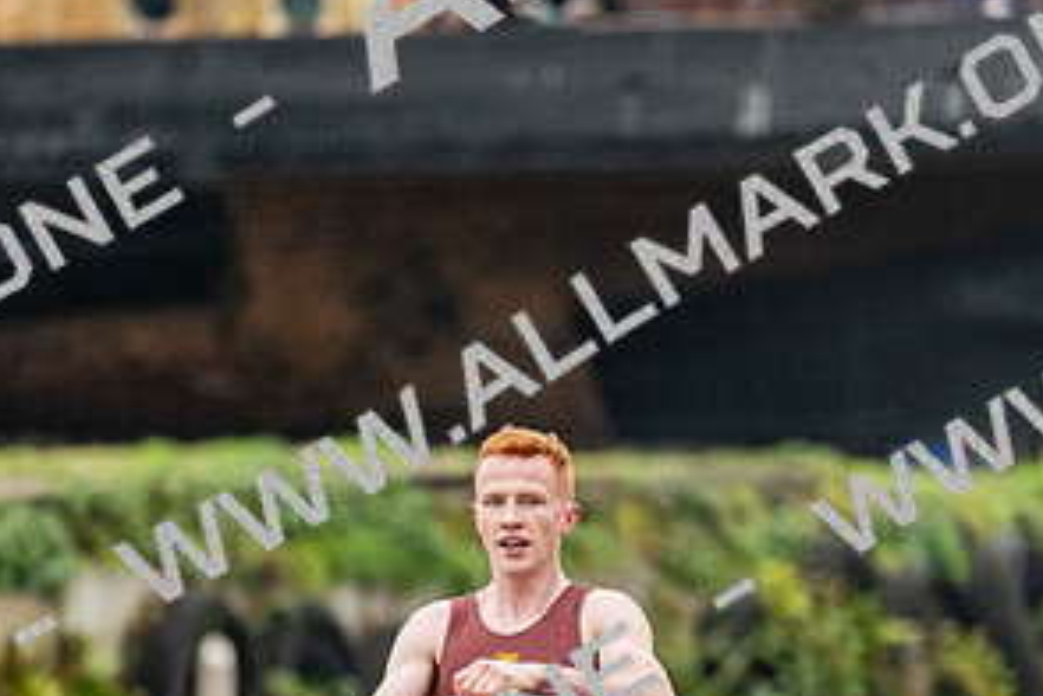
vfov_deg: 1.7
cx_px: 553
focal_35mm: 788
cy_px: 613
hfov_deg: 2.6
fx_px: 22828
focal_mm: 400
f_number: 4.5
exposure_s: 1/2500
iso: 2800
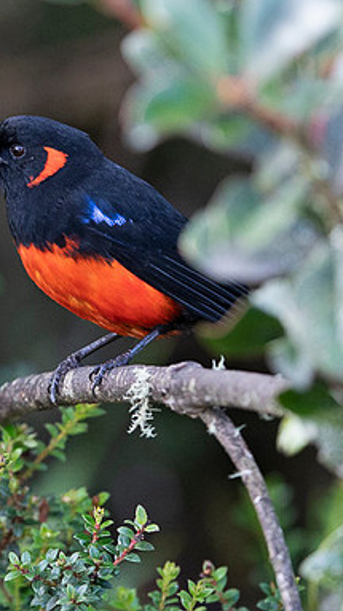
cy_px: 237
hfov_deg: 1.0
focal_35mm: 1159
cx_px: 102
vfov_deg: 1.9
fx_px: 18769
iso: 2500
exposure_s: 1/1250
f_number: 4
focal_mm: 500
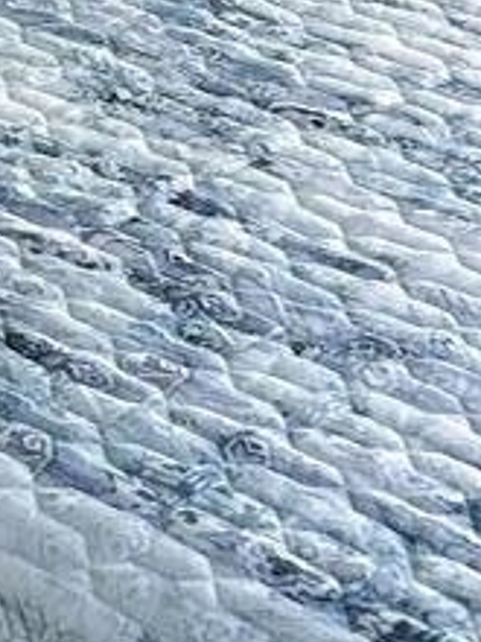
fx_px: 3150
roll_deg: -0.1
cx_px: -478
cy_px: -248
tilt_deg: -18.8
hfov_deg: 8.3
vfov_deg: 11.3
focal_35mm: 170
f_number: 1.5
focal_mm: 5.7
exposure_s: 1/120
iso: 100
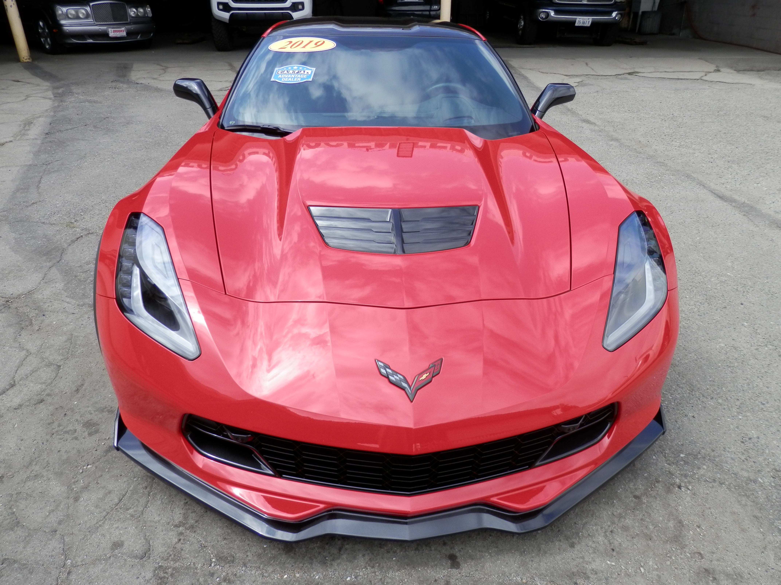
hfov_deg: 69.4
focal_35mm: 25
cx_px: 390
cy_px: 292
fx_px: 564
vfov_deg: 54.9
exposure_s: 1/500
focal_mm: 4.5
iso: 80
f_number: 3
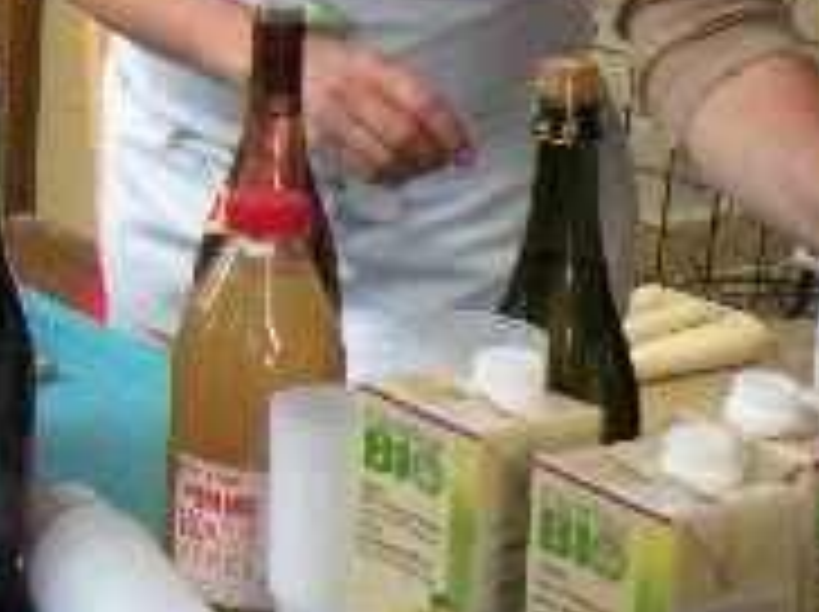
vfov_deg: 12.1
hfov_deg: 15.1
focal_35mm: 119
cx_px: -482
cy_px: -158
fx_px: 2812
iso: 400
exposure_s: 1/60
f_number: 2.8
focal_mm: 4.7
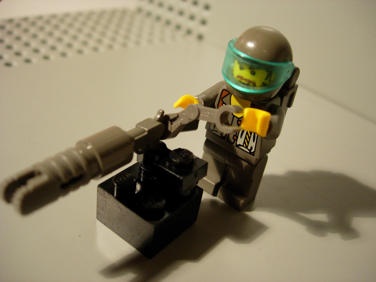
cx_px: 188
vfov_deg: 37.7
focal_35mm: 38
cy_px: 141
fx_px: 413
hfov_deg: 49.0
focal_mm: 7.8
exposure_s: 1/14.6
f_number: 2.8
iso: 200
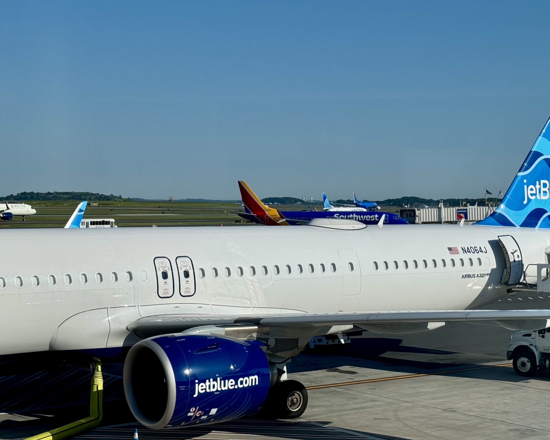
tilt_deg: -0.3
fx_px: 1156
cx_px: 277
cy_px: 211
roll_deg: -1.2
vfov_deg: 21.6
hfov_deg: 26.8
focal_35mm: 71
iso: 64
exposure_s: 1/3257
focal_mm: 6.76
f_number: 1.78
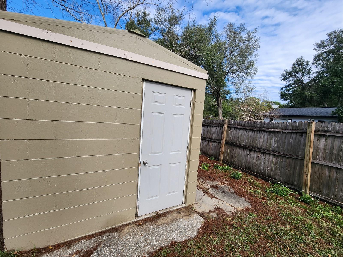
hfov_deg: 106.2
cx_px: 172
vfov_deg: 89.9
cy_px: 128
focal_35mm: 13
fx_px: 129
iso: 50
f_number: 2.2
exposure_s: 1/1102
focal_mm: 2.2
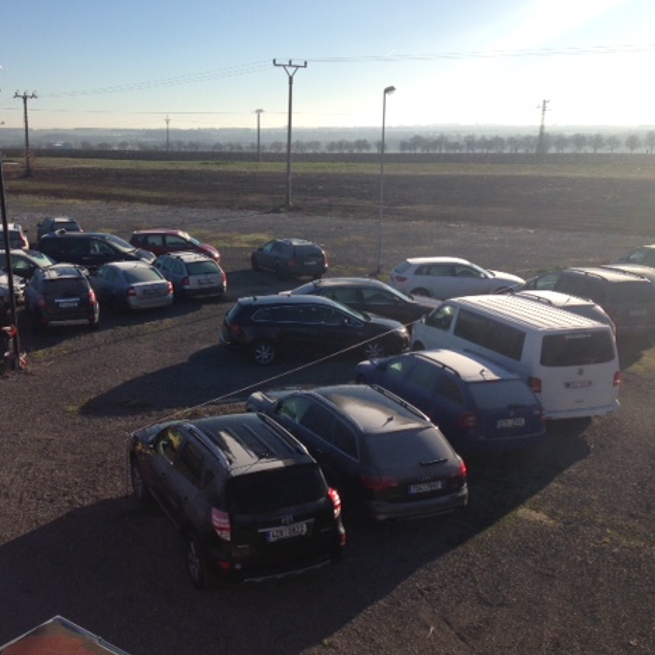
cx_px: 215
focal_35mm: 40
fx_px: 856
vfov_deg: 41.9
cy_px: 327
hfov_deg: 41.3
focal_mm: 4.12
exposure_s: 1/1808
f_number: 2.4
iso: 50
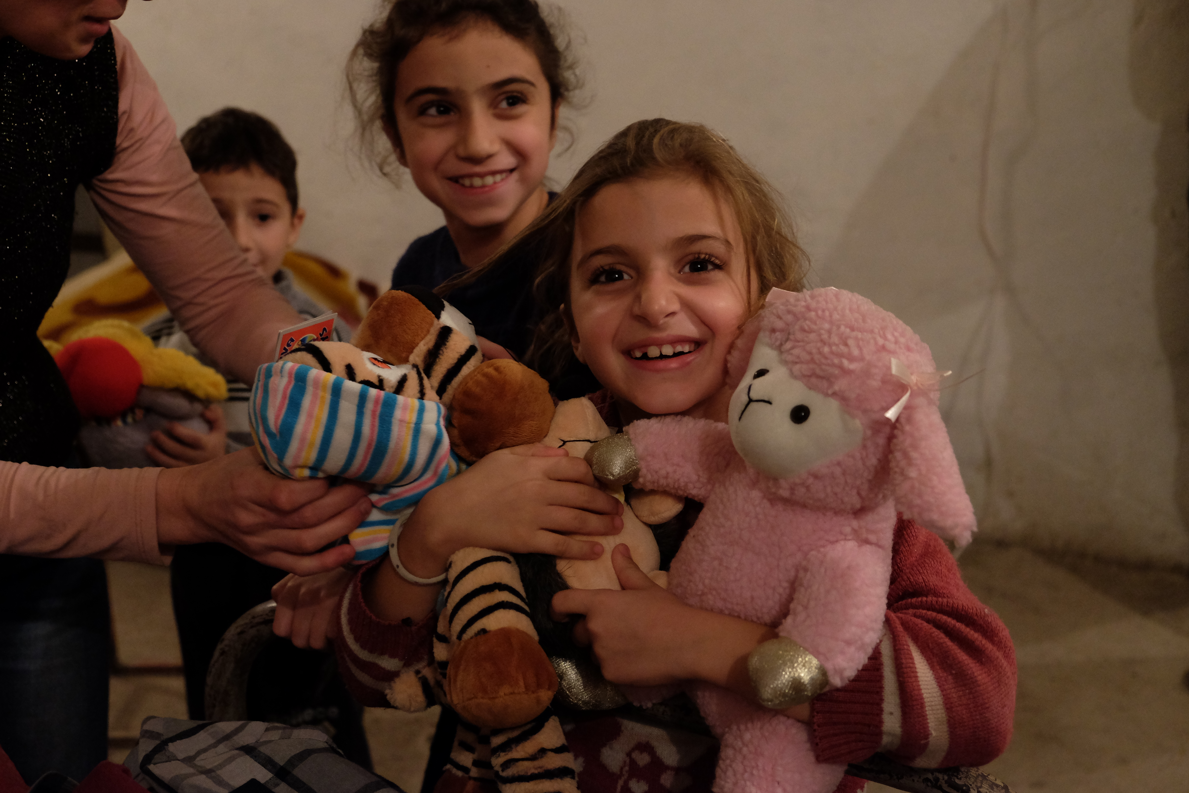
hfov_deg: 45.4
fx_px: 1420
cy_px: 396
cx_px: 594
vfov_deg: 31.2
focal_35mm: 43
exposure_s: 1/60
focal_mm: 28.9
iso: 2500
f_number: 3.2
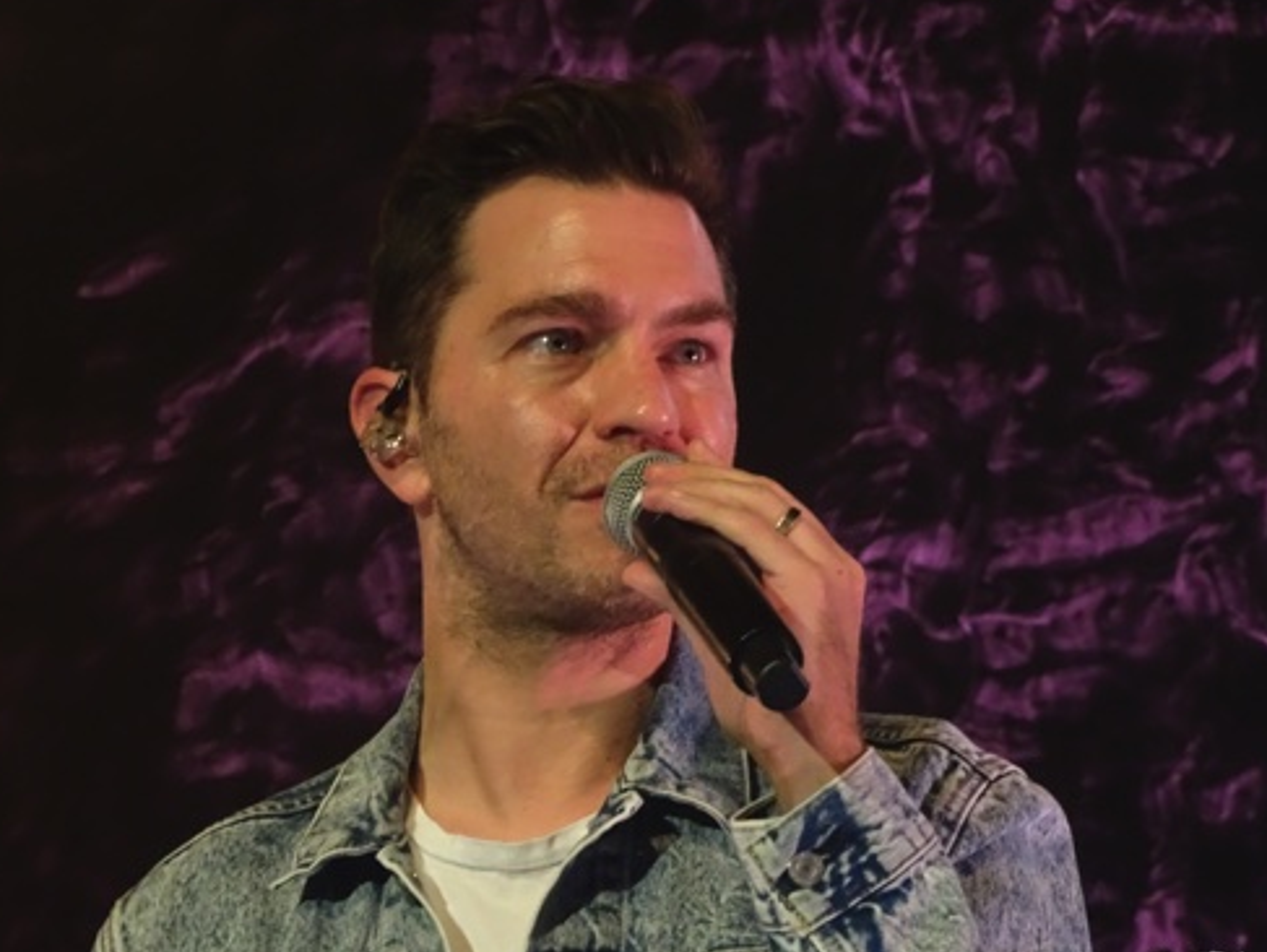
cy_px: 596
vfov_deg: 4.4
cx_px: 640
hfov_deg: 5.8
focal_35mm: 339
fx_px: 12417
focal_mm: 43.45
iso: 1250
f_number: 6.3
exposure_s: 1/40
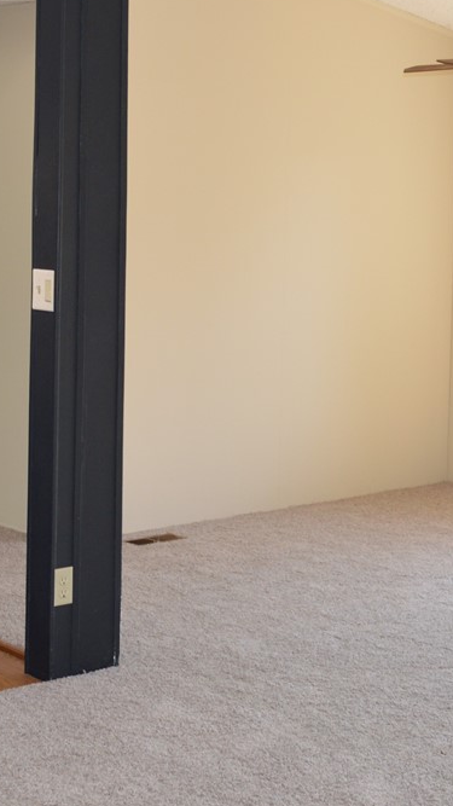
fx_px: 1538
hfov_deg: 16.6
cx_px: 82
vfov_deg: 29.0
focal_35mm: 72
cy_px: 219
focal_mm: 18
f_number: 4
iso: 250
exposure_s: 1/125
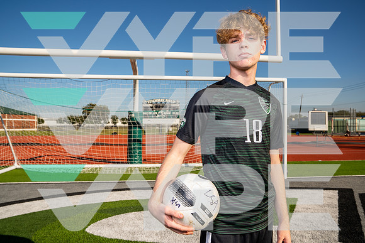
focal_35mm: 28
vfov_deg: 46.4
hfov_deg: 65.5
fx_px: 284
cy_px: 122
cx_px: 182
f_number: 8
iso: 100
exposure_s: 1/250
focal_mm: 28
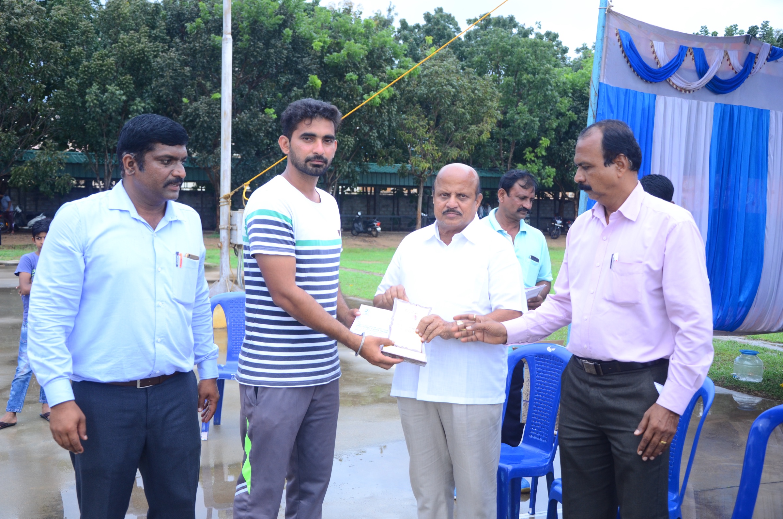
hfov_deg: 49.6
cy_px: 260
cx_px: 392
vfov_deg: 34.1
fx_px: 846
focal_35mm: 39
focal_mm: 26
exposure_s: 1/125
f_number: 4
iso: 400
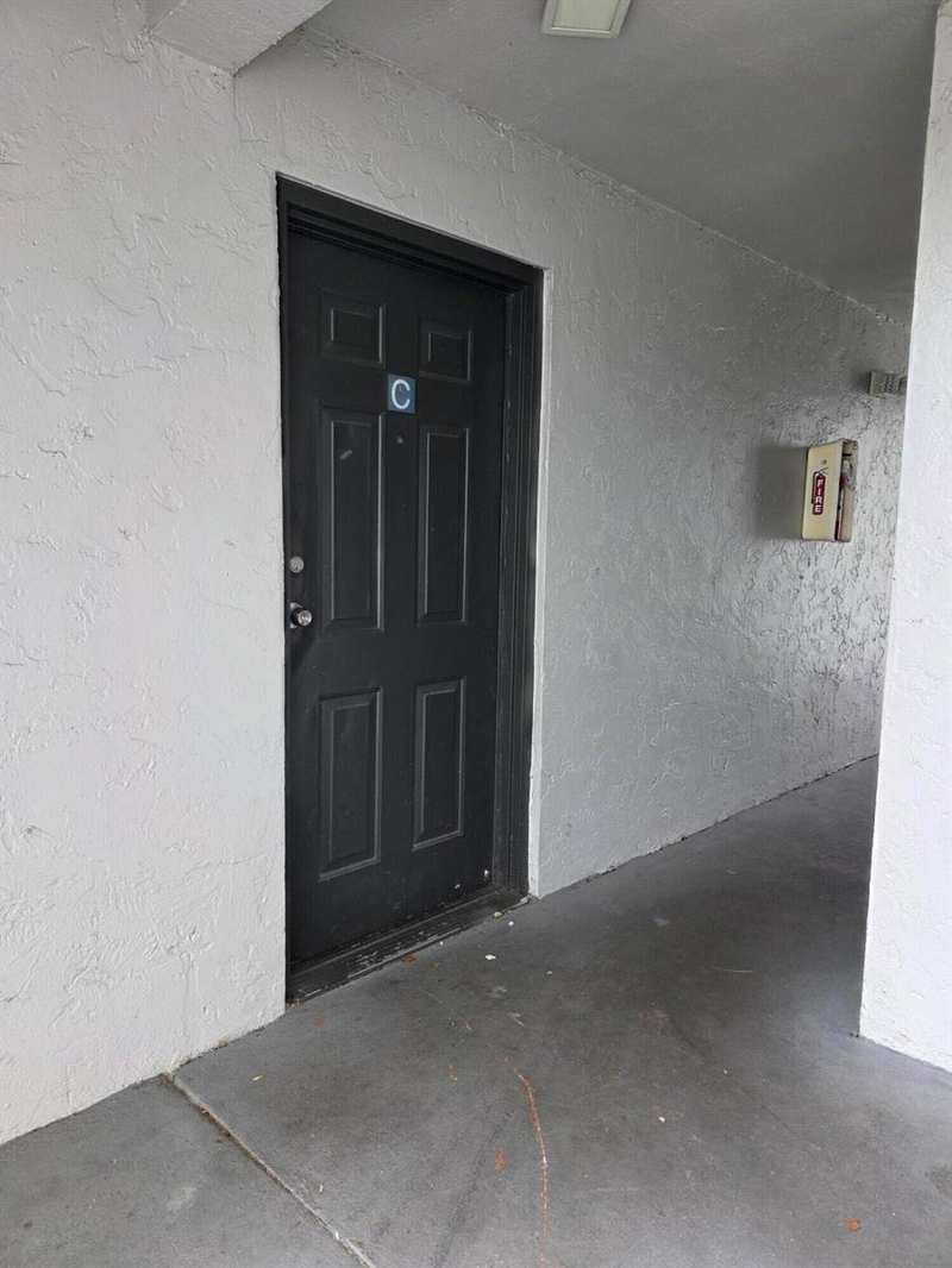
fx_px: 843
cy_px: 634
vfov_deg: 73.9
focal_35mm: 23
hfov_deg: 58.9
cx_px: 476
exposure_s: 1/180
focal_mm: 6.3
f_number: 1.7
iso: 100
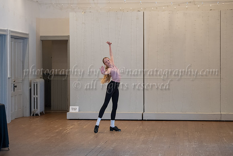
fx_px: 609
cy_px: 81
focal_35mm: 94
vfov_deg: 14.5
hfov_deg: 21.7
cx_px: 115
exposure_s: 1/200
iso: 1600
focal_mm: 75
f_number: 2.8
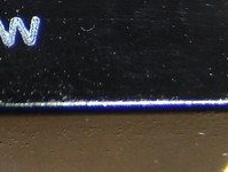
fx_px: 1306
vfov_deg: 7.4
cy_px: -56
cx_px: -245
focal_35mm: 198
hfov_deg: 9.3
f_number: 3.6
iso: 100
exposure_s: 1/20
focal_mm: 6.42
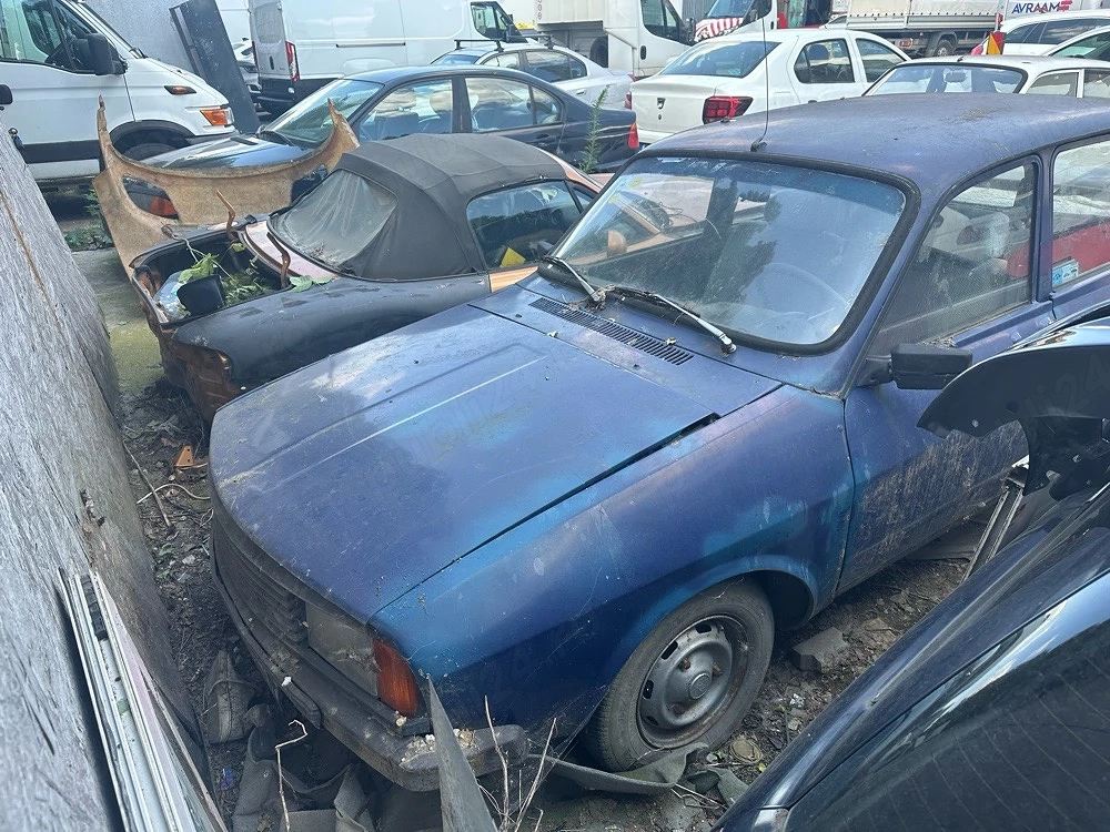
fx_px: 770
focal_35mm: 24
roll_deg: +1.8
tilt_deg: -25.4
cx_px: 555
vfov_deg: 56.8
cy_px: 416
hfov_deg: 71.6
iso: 80
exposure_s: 1/469
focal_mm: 6.86
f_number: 1.78
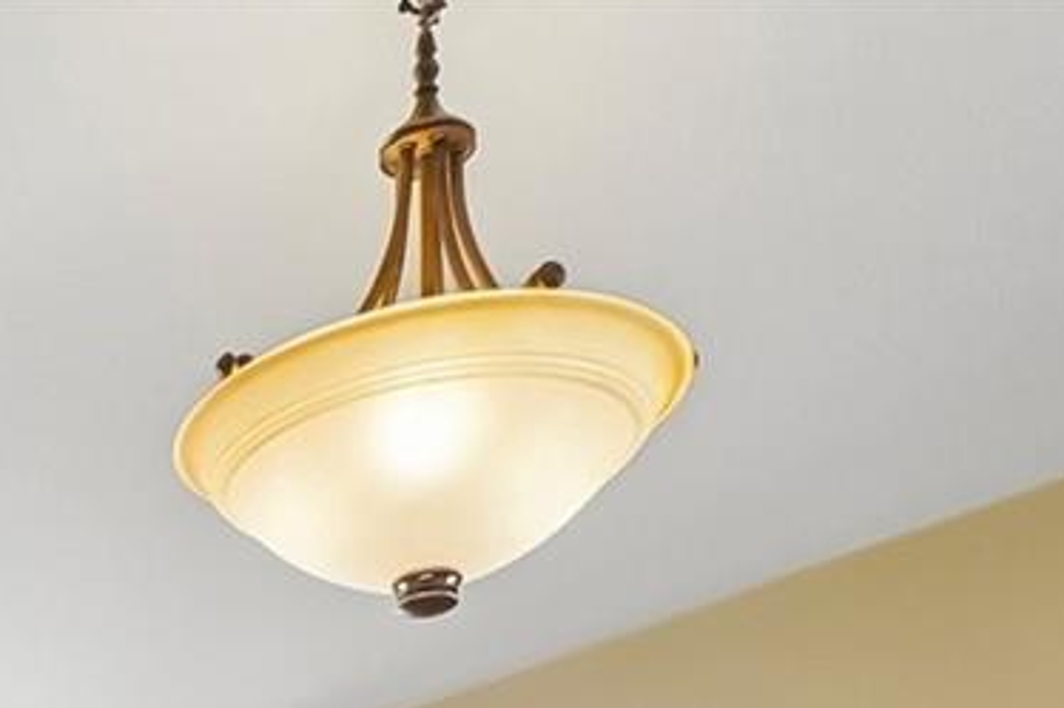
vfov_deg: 14.2
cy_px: 1507
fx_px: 2275
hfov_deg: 21.7
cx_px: -558
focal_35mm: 77
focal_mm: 12
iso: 400
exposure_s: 1/30
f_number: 8
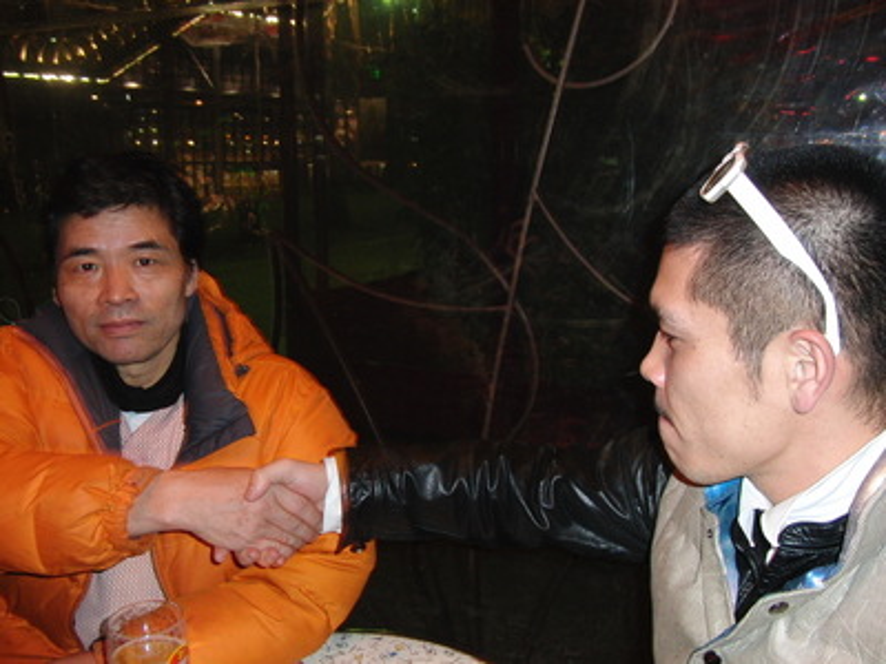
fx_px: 947
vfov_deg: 38.7
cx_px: 443
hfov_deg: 50.1
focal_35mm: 37
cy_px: 332
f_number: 3.6
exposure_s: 1/15
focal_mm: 6.42
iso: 200
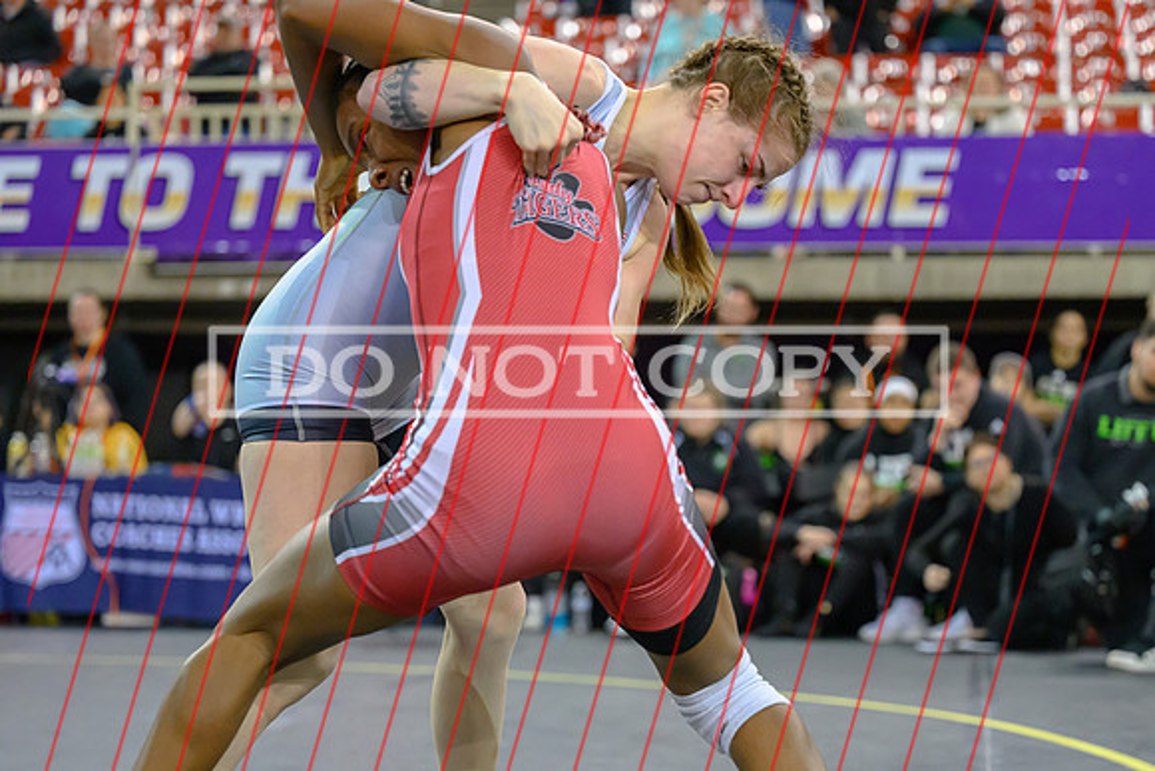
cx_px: 669
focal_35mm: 85
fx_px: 2715
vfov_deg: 16.1
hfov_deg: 24.0
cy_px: 447
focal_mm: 73
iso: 7200
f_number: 2.8
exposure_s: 1/800
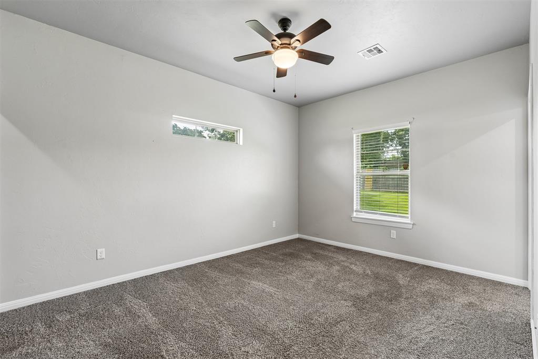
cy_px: 180
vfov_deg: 73.7
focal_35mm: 16
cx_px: 269
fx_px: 239
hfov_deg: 96.7
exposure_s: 1/30
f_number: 8
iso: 200
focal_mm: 16
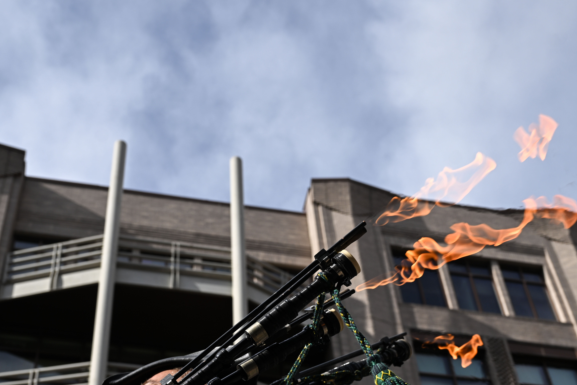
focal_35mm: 62
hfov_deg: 32.4
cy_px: 292
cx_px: 280
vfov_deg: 21.7
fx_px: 994
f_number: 5.6
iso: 64
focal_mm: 35
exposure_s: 1/500
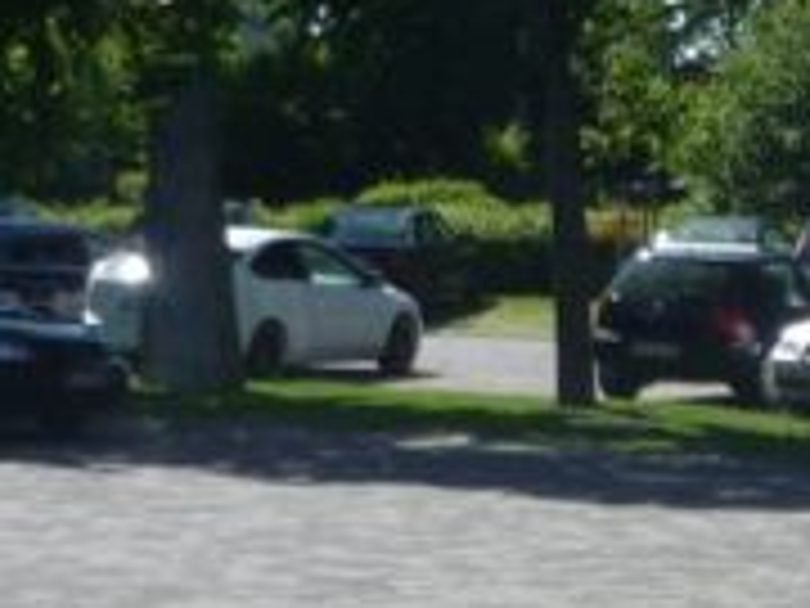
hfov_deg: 12.1
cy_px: 937
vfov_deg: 9.8
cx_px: 1548
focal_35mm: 147
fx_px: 3440
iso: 100
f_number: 8
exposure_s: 1/160
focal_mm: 5.5
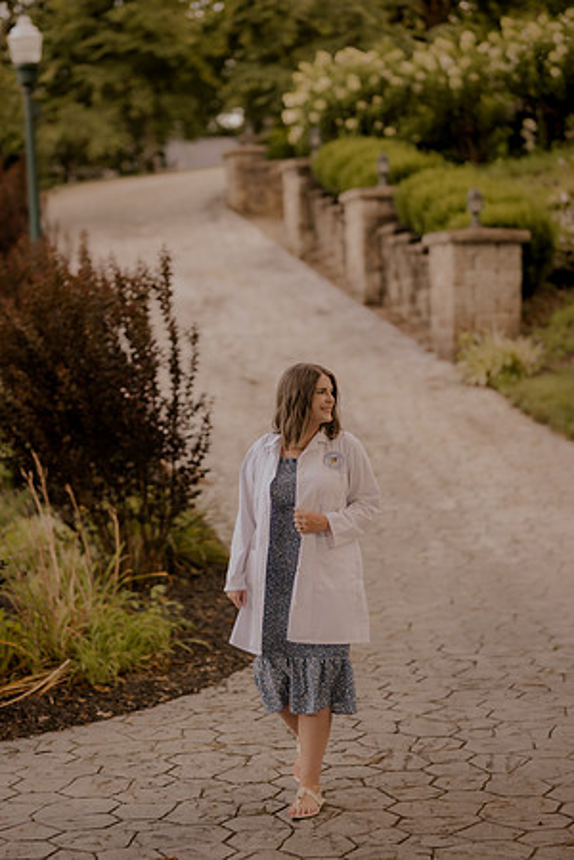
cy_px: 430
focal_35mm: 85
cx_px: 287
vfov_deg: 23.9
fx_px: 2033
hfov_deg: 16.1
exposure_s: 1/250
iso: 200
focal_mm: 85
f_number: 1.8
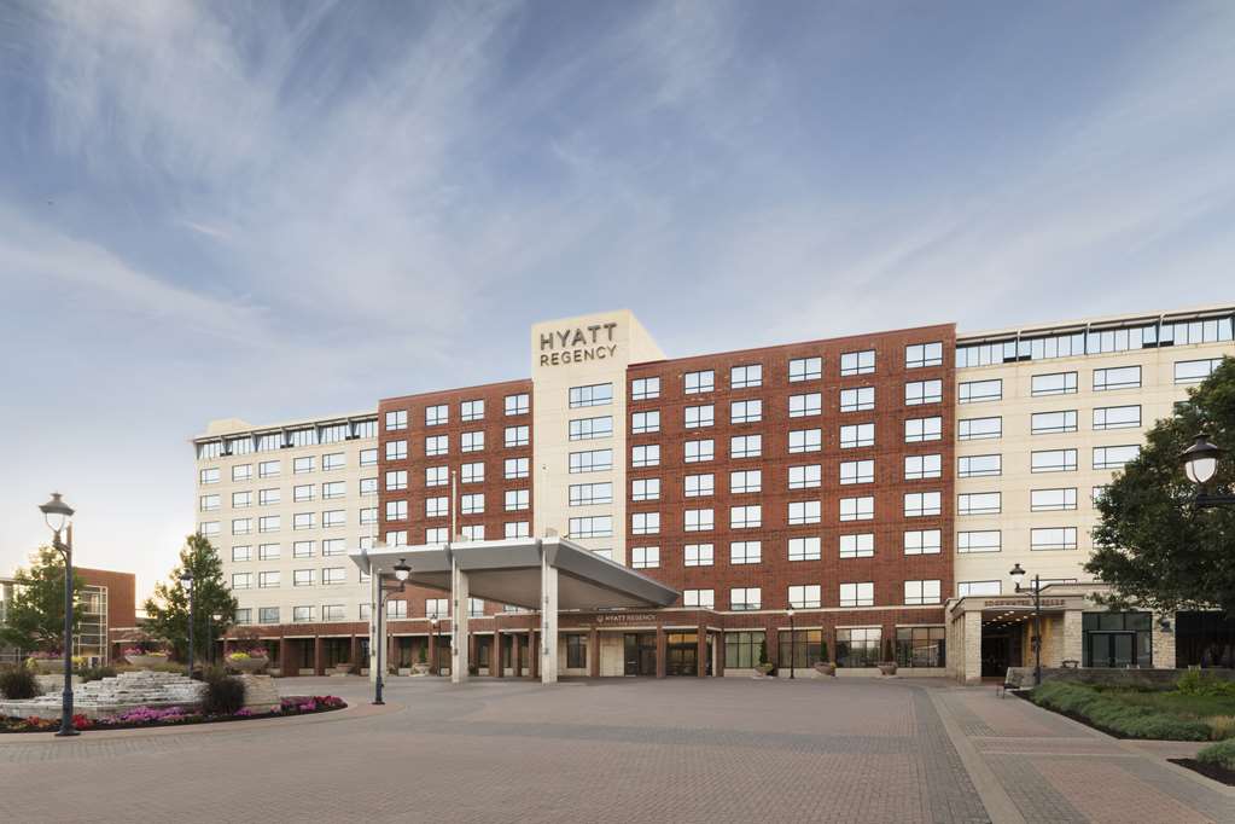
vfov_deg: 64.6
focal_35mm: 19
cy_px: 412
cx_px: 618
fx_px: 652
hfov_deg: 86.9
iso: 31
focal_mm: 19
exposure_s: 1
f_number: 22
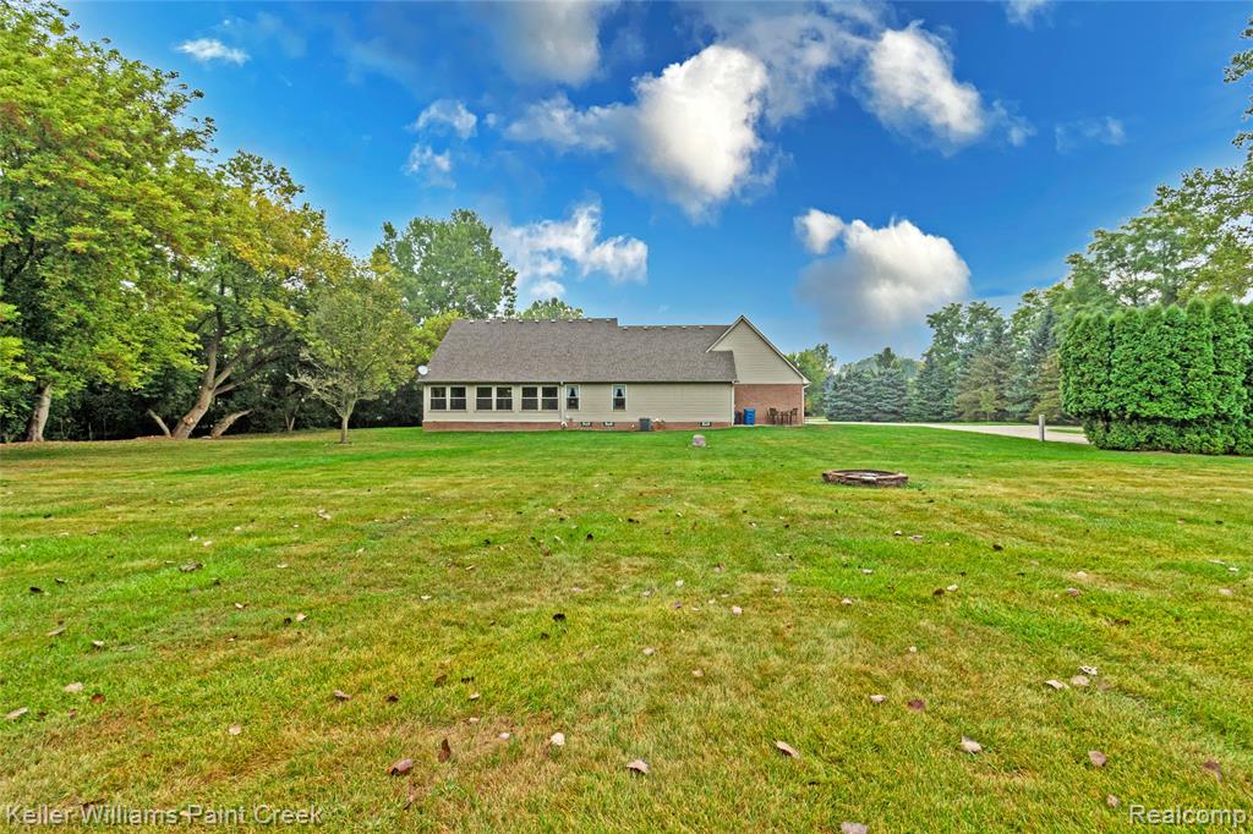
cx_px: 626
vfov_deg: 77.3
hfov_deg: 100.4
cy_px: 417
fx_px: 522
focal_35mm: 15
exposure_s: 1/50
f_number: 16
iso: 500
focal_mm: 10
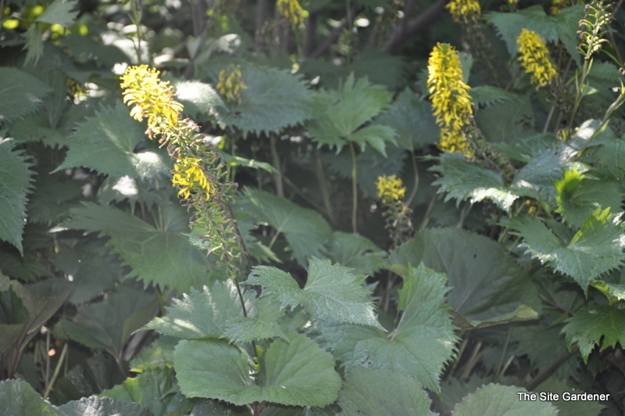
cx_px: 312
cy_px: 208
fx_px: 1951
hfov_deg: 18.2
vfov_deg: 12.2
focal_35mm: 112
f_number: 5.3
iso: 400
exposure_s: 1/160
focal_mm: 75
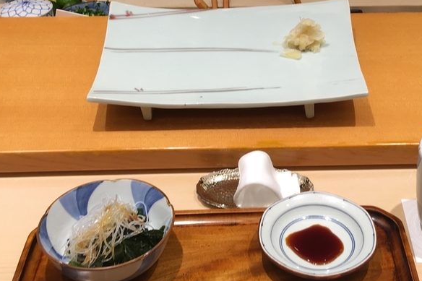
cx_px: 262
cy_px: 77
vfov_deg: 21.7
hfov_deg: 32.2
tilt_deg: -32.8
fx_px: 727
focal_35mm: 62
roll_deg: -0.9
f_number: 2.2
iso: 25
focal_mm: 4.15
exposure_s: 1/30
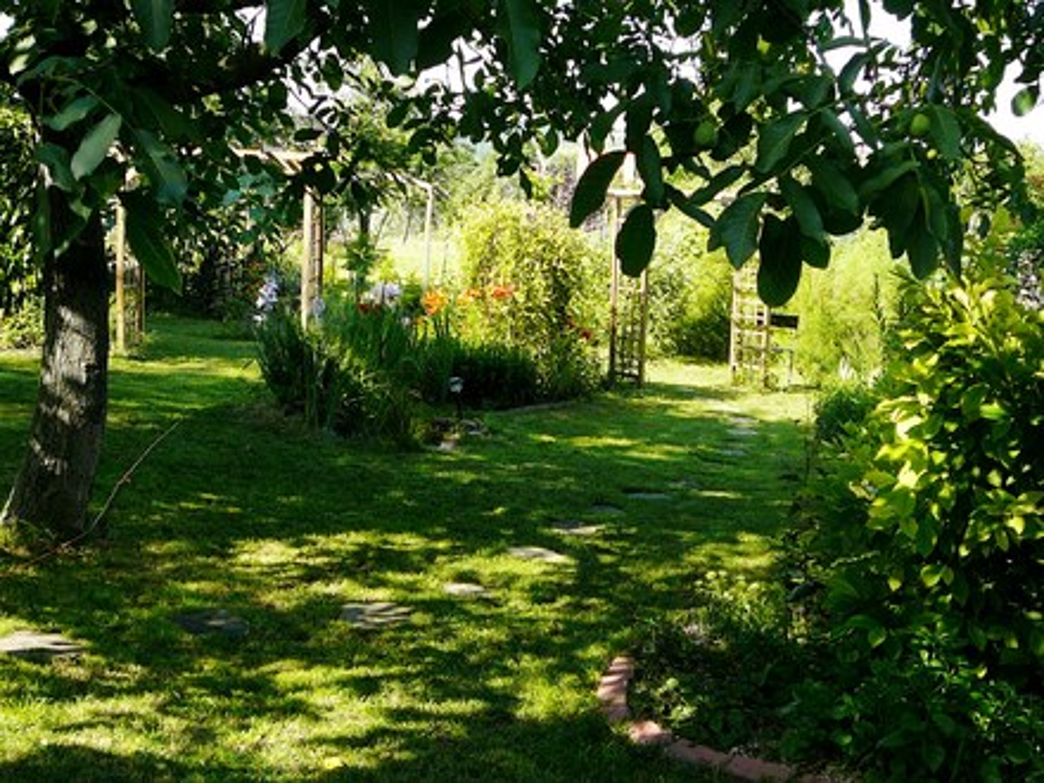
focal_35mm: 35
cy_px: 392
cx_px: 522
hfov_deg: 52.6
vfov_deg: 40.7
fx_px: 1056
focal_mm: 5.2
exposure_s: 1/320
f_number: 2.8
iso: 80
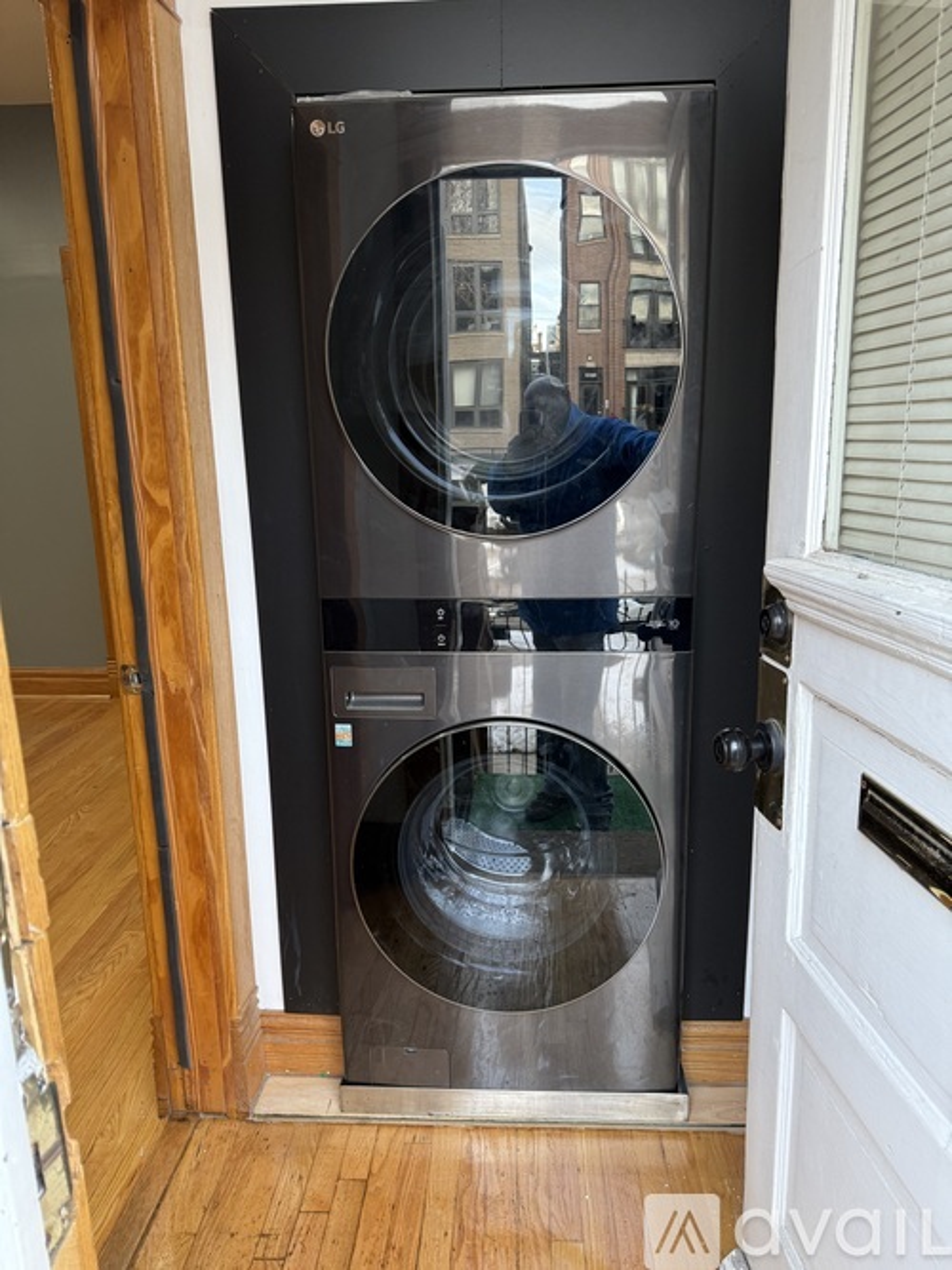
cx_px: 476
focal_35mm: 24
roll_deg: +0.4
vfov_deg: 71.6
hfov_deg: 56.8
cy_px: 635
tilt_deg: -12.6
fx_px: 880
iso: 200
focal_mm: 6.76
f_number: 1.78
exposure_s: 1/120
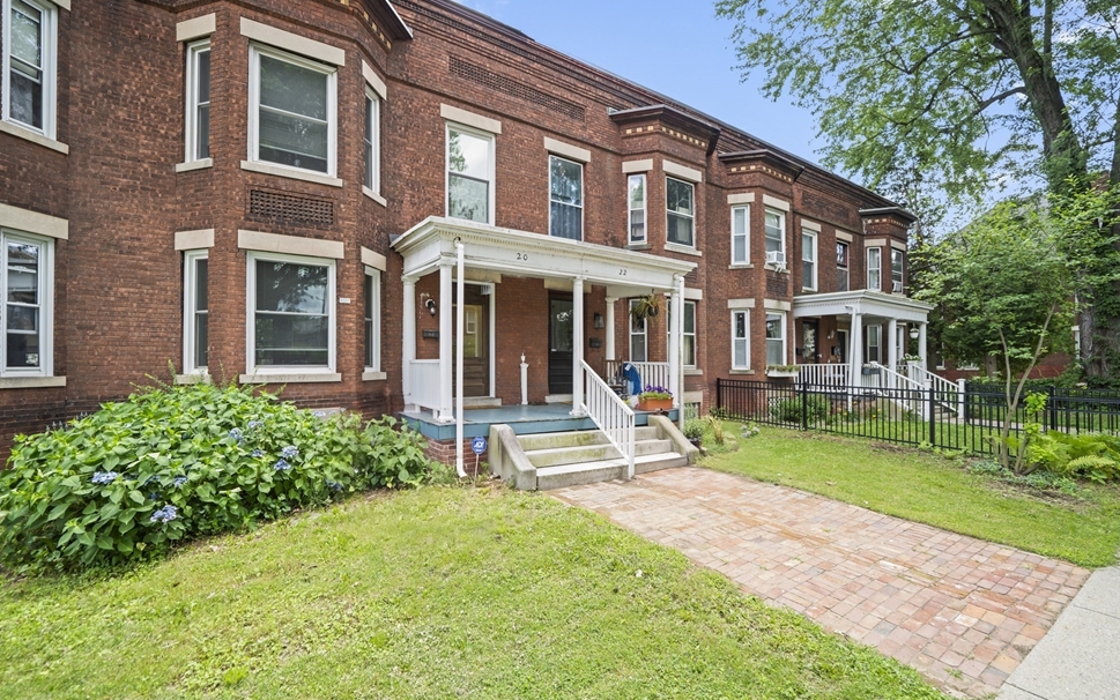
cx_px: 541
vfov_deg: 78.7
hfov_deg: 105.3
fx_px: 427
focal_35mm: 14
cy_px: 355
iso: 320
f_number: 7.1
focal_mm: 13
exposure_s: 1/50
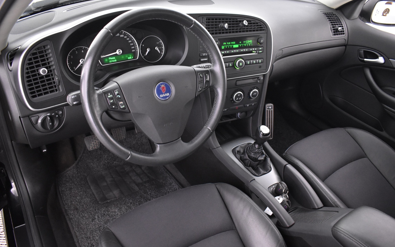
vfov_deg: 44.5
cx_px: 196
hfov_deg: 66.5
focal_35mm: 28
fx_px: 301
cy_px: 131
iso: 3200
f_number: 3.5
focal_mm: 18
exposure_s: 1/13
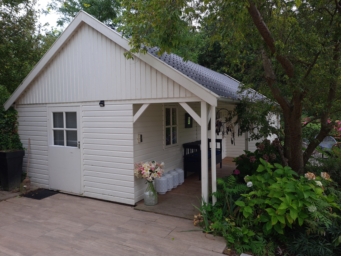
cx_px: 170
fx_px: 256
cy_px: 128
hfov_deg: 67.3
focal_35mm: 26
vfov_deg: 53.1
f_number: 1.8
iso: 50
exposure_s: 1/197
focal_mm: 5.4
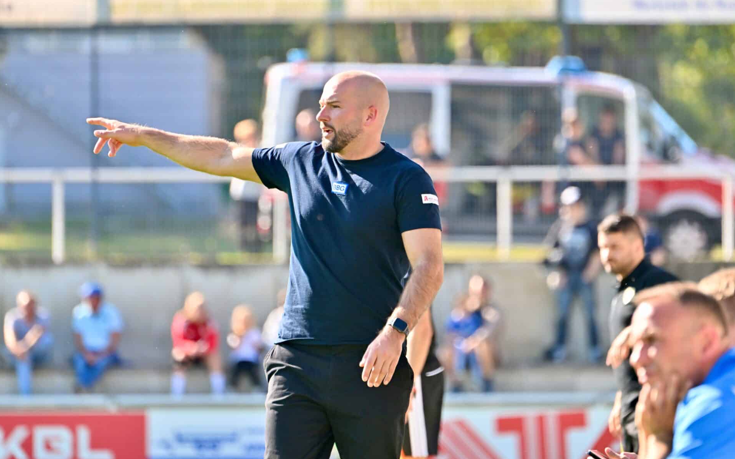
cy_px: 219
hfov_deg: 4.8
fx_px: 8773
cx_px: 369
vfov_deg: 3.0
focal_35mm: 438
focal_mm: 400
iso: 1250
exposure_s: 1/1600
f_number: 5.6
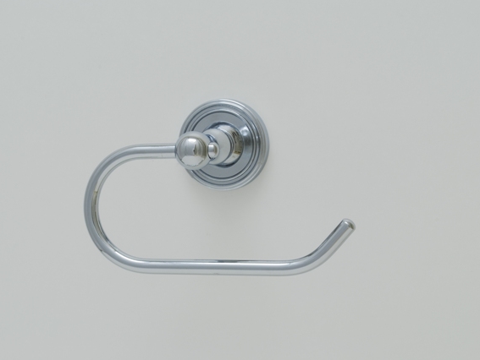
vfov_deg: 16.5
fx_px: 1242
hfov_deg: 21.9
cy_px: 180
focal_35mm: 90
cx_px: 215
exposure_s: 1/2.5
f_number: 18
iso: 100
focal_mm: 55
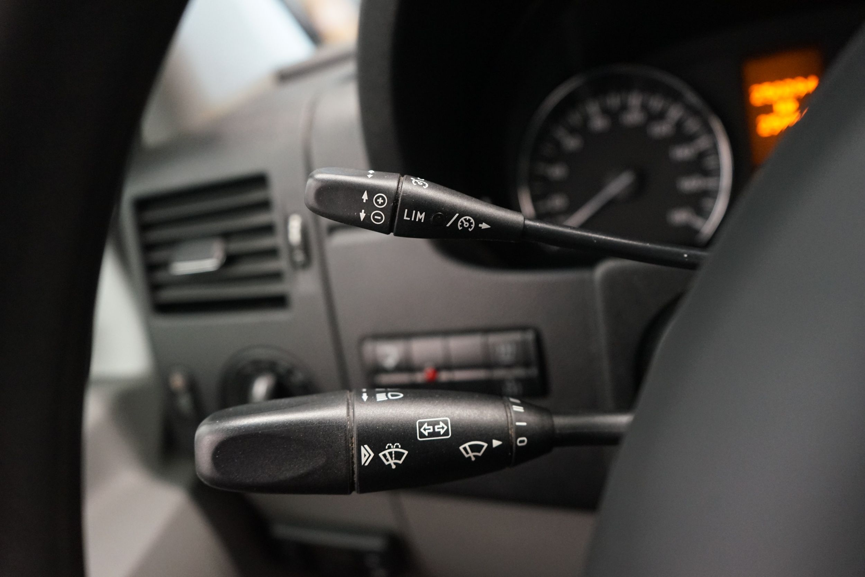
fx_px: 697
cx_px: 432
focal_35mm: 29
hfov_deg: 63.7
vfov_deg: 45.0
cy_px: 288
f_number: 3.5
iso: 3200
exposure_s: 1/60
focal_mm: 29
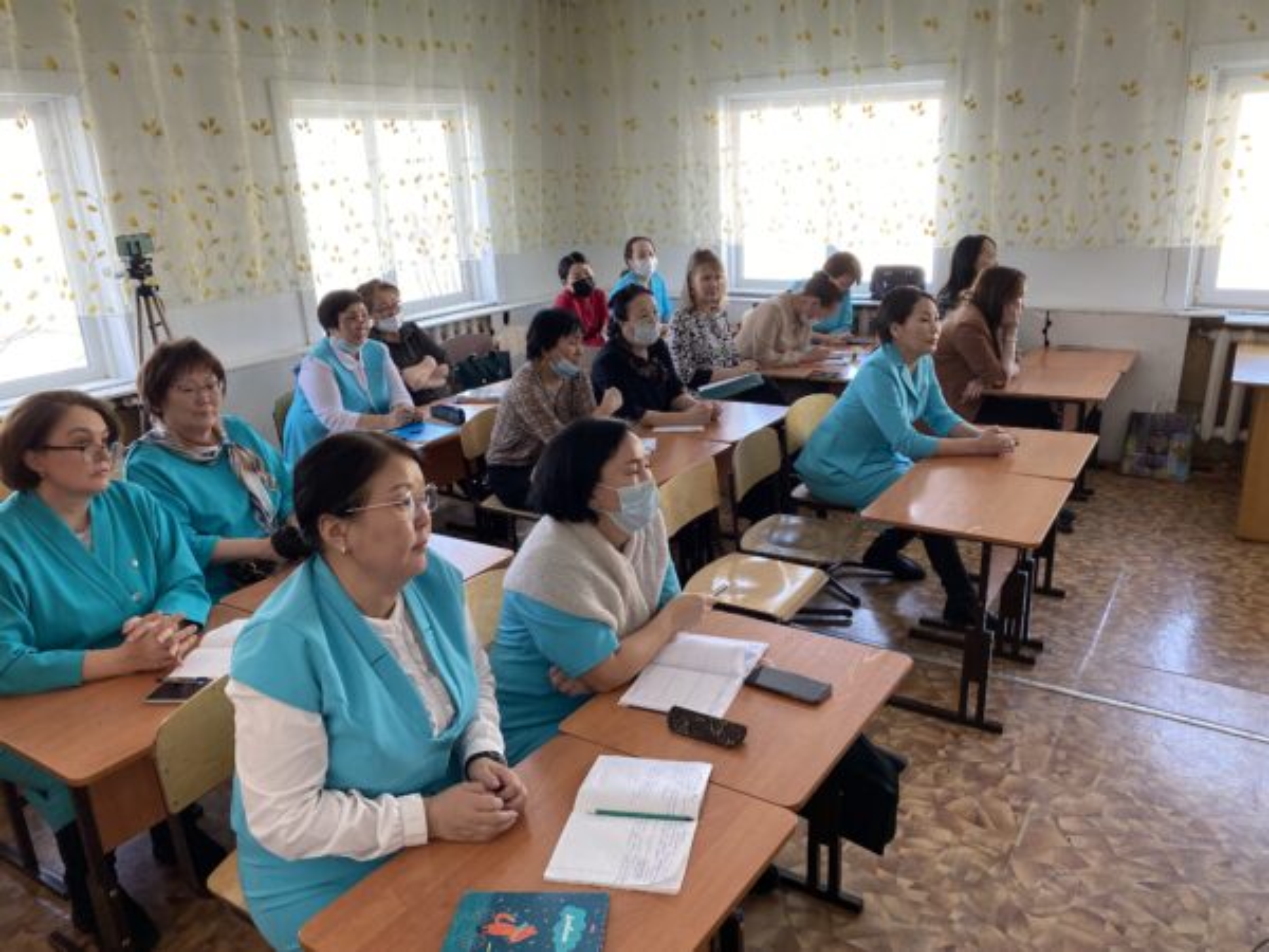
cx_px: 634
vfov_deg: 53.1
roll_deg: +2.8
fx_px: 953
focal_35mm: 26
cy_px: 476
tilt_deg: -16.6
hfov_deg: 67.3
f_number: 1.8
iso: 125
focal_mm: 4.25
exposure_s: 1/121
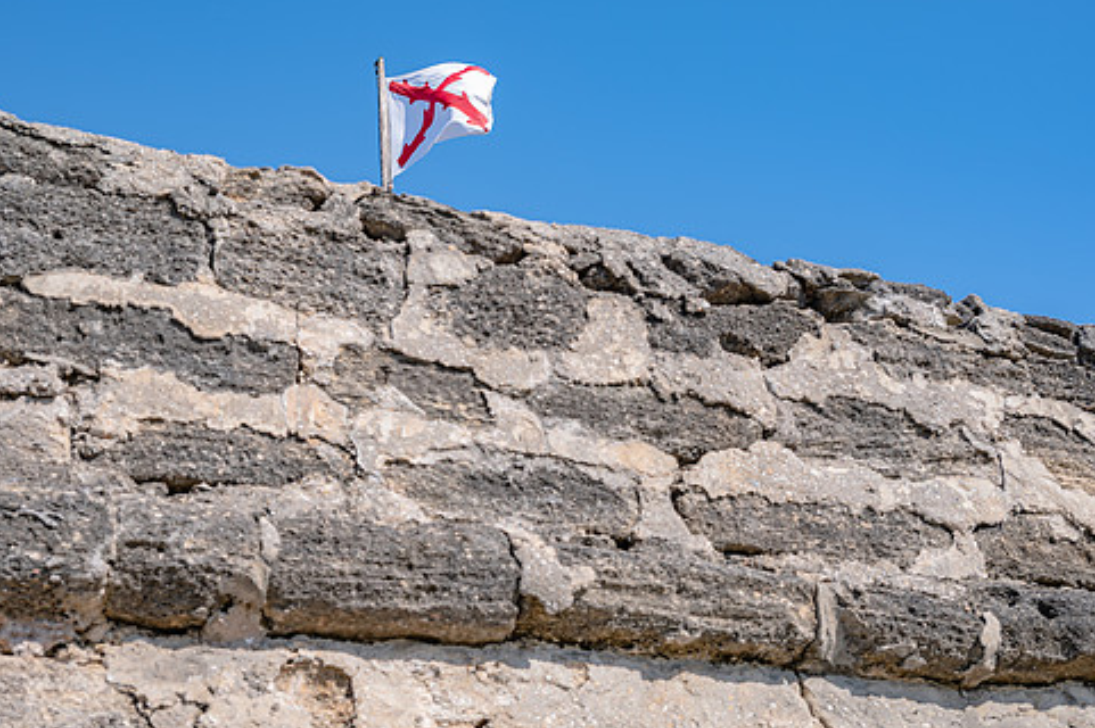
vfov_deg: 28.6
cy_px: 332
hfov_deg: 41.9
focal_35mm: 47
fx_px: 1429
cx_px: 489
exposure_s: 1/200
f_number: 5.6
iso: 100
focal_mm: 39
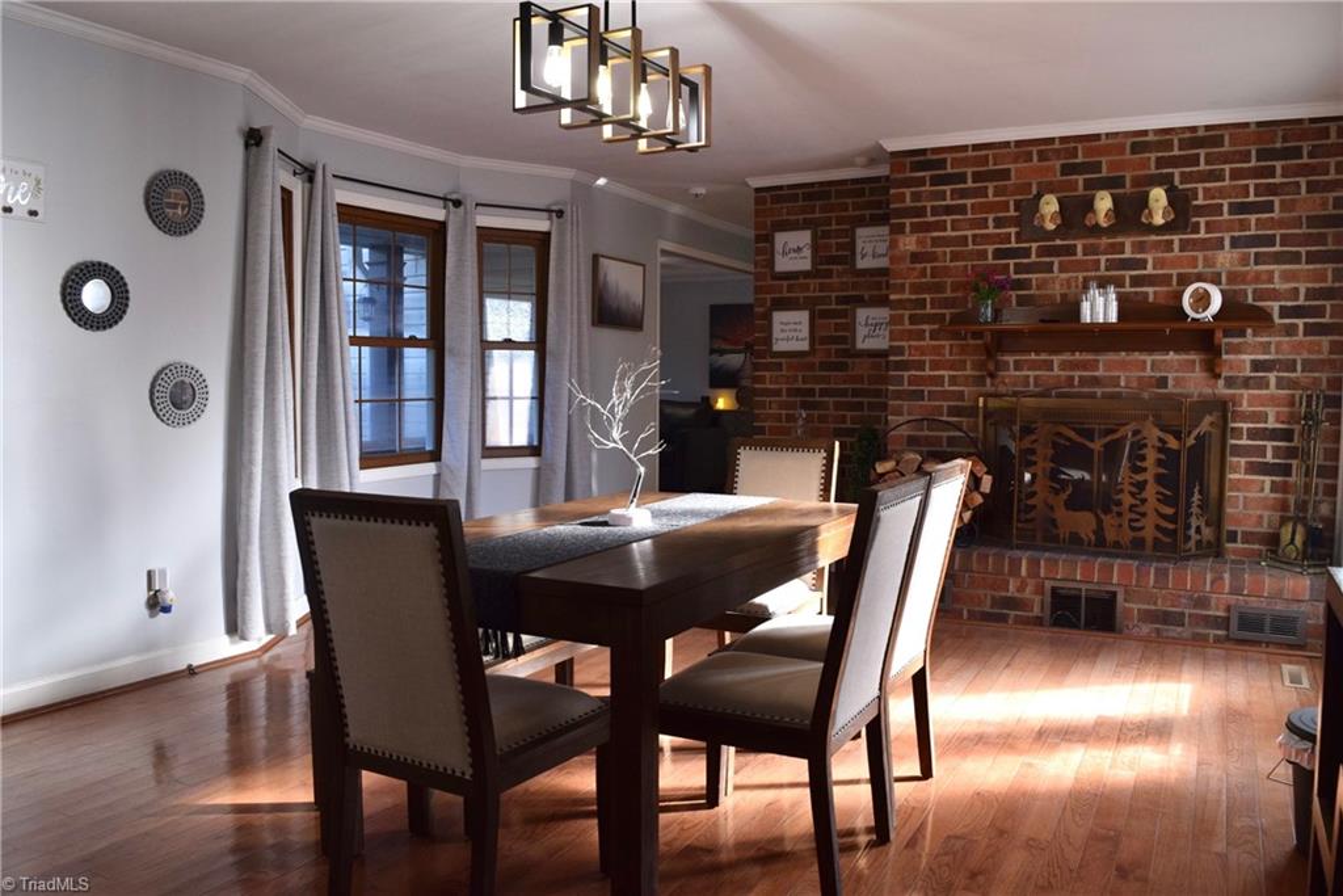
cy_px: 448
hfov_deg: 67.4
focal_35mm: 27
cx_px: 672
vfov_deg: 47.9
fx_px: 1007
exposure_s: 1/125
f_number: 5.6
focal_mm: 18
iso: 800
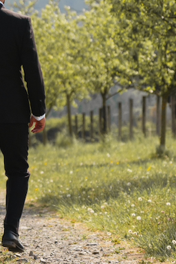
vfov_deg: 8.2
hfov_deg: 5.5
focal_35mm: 250
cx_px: -78
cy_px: 93
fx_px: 1833
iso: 100
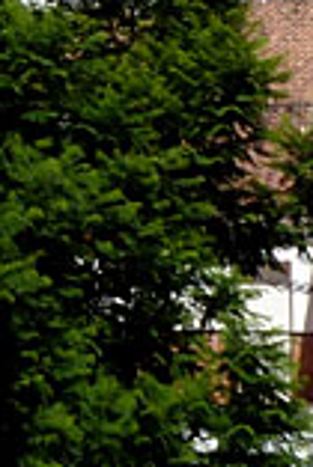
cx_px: -402
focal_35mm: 250
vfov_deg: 8.1
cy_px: -175
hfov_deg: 5.4
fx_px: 3253
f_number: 5.6
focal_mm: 10.3
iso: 80
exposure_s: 1/500
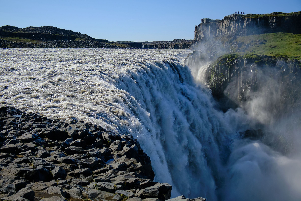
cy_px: 100
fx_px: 368
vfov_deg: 30.5
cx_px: 150
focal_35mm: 44
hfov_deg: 44.5
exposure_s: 1/1000
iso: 800
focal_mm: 29.3
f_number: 7.1
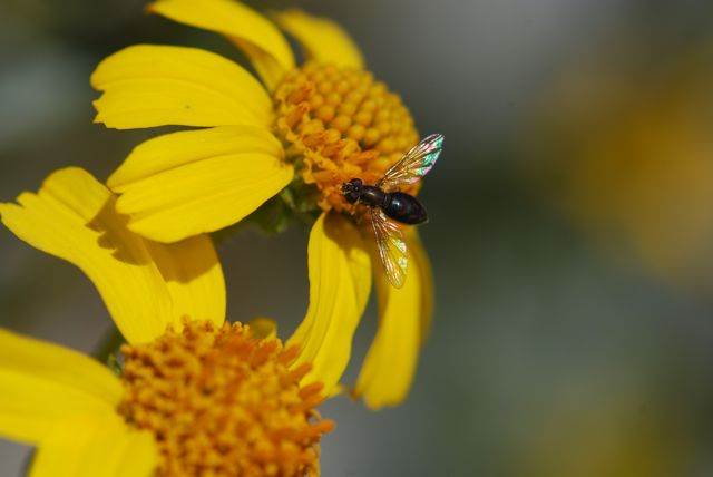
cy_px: 238
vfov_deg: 8.7
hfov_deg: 13.0
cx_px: 356
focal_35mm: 158
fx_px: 3122
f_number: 8
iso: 100
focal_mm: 105
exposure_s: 1/500
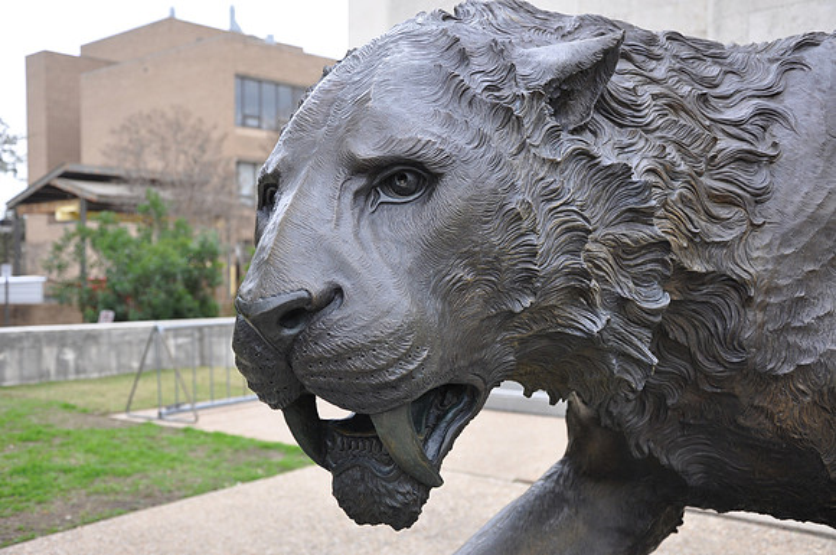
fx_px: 974
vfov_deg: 31.8
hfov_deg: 46.5
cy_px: 278
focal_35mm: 42
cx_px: 418
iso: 320
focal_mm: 28
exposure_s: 1/30
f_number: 5.6
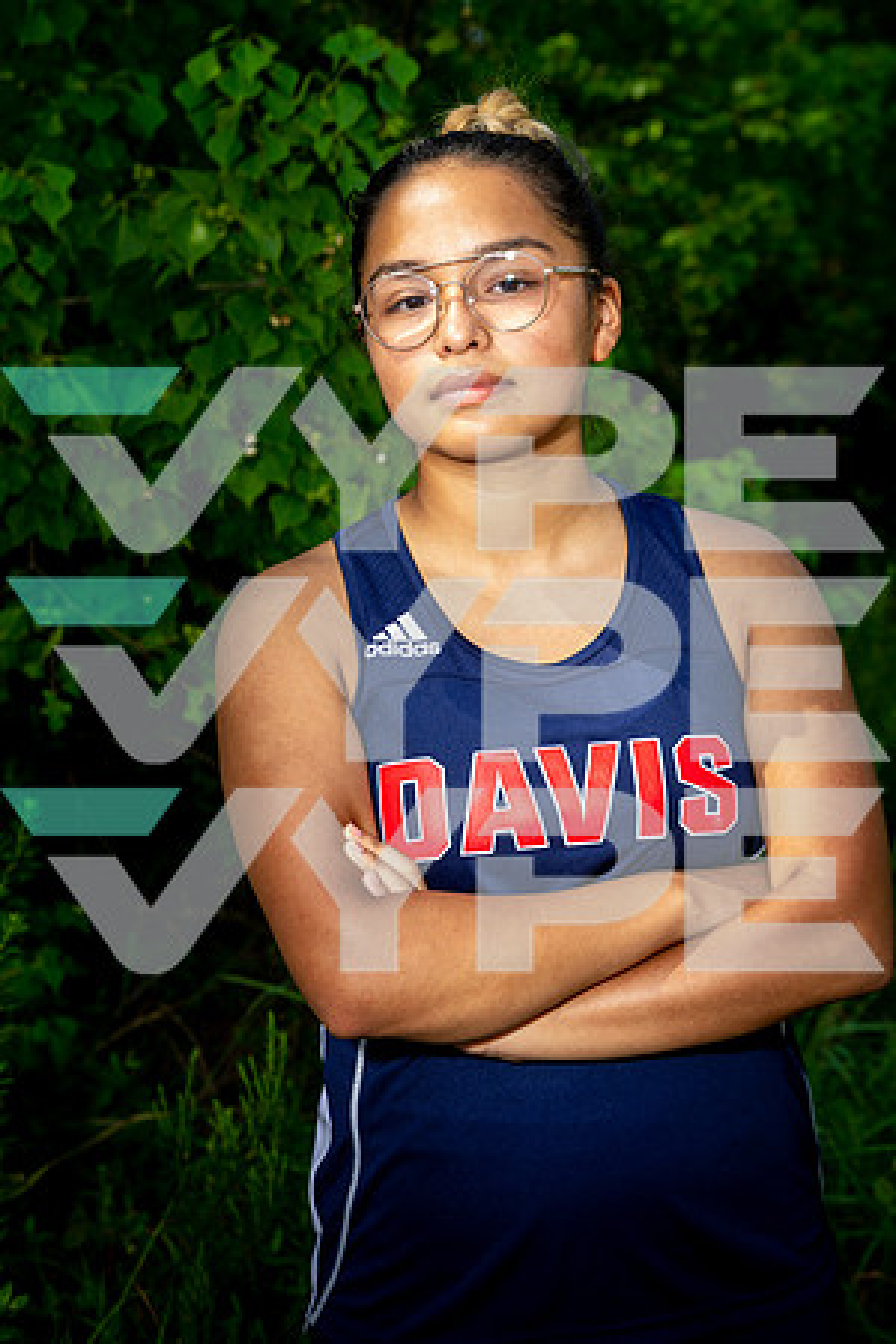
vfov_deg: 31.4
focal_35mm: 64
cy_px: 672
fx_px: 2389
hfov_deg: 21.2
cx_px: 448
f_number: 7.1
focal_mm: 64
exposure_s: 1/125
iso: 100
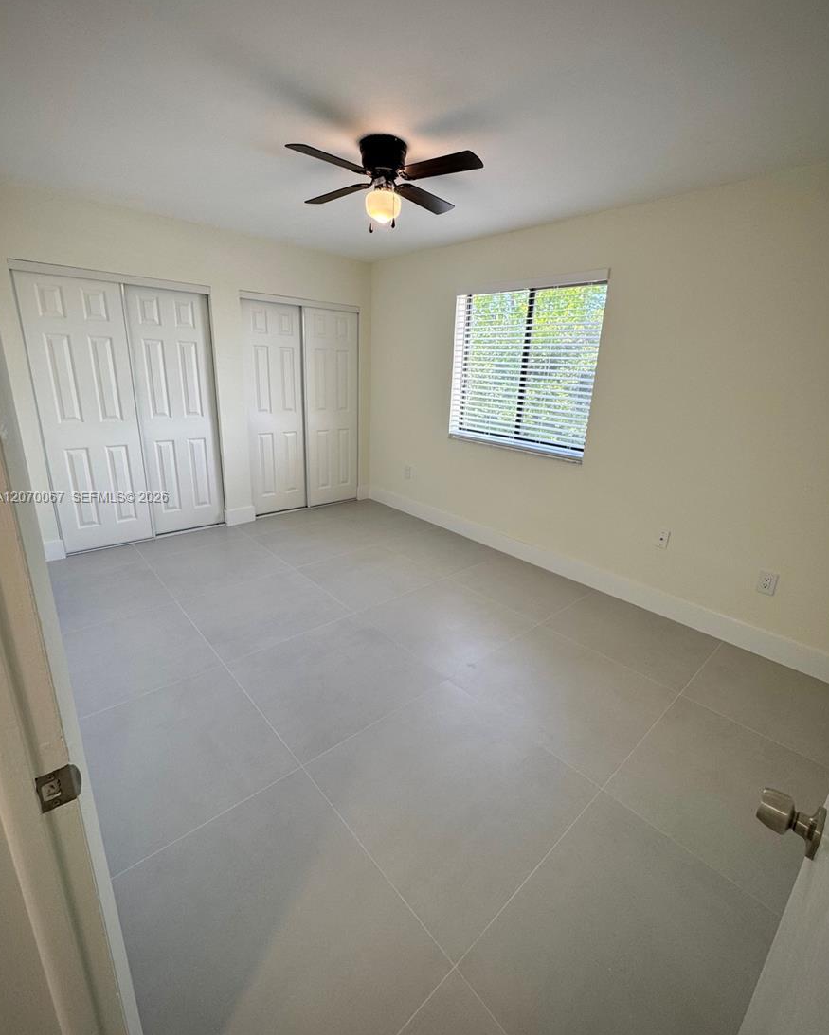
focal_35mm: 15
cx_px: 419
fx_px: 460
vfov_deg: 96.7
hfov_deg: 84.1
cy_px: 498
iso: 80
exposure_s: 1/120
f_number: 2.2
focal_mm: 2.22
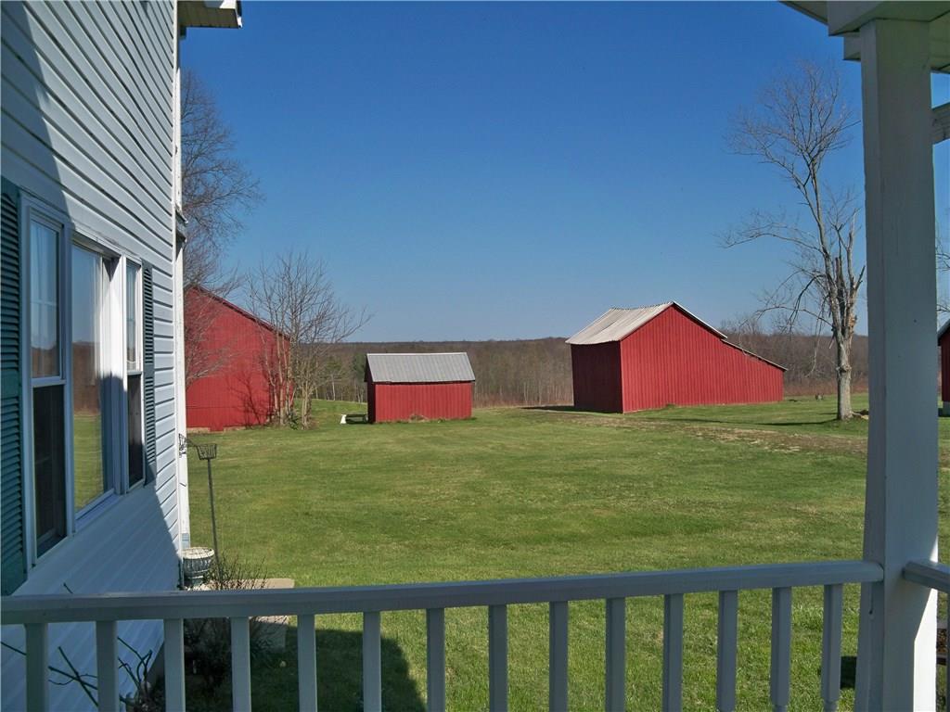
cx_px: 475
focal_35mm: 35
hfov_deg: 52.6
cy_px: 356
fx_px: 961
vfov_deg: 40.7
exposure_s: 1/1250
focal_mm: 6.2
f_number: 3.5
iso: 64
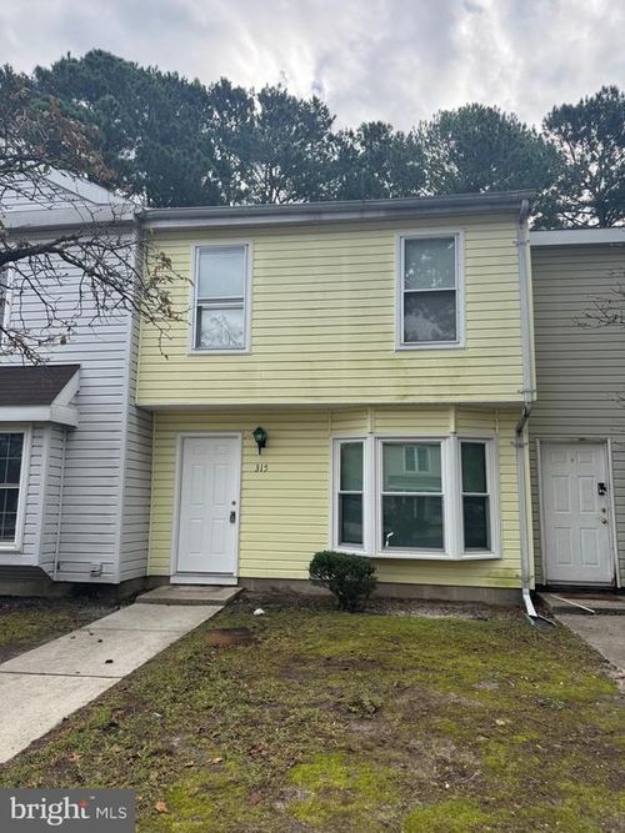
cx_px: 312
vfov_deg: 71.6
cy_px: 416
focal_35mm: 24
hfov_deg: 56.8
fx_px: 578
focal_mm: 6.76
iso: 80
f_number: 1.78
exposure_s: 1/1059
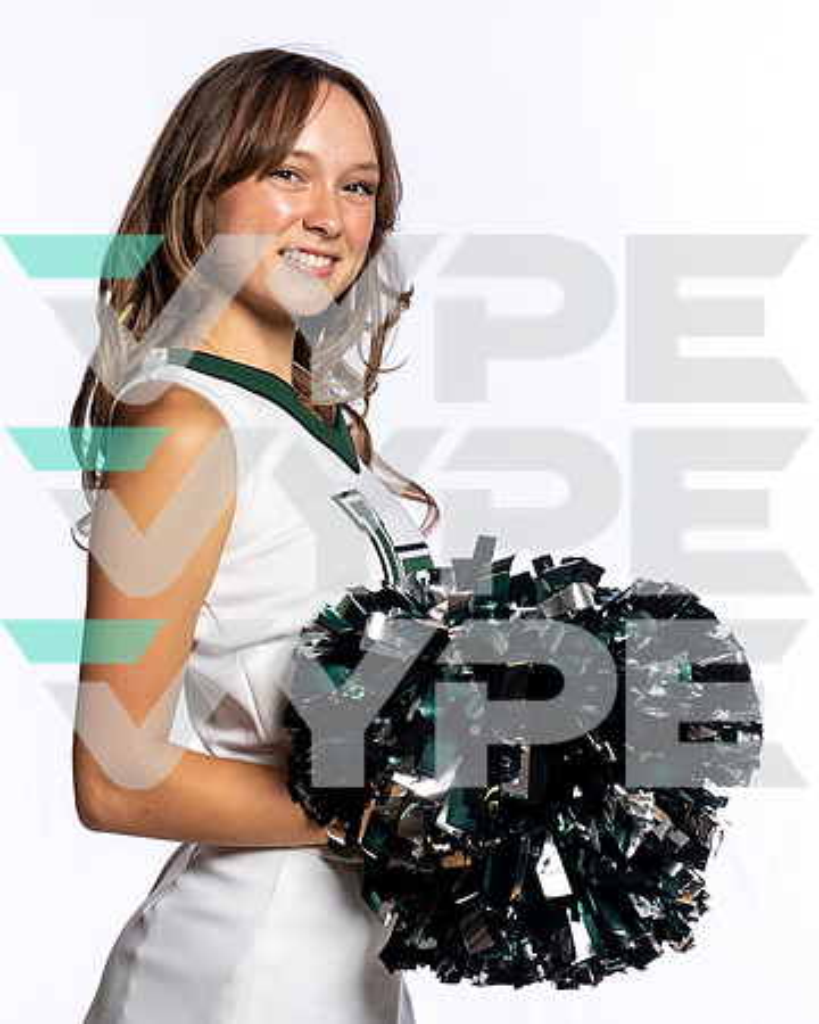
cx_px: 301
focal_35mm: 76
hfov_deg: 20.1
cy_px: 512
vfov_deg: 25.1
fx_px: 2303
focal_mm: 54
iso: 125
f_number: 8
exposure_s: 1/250
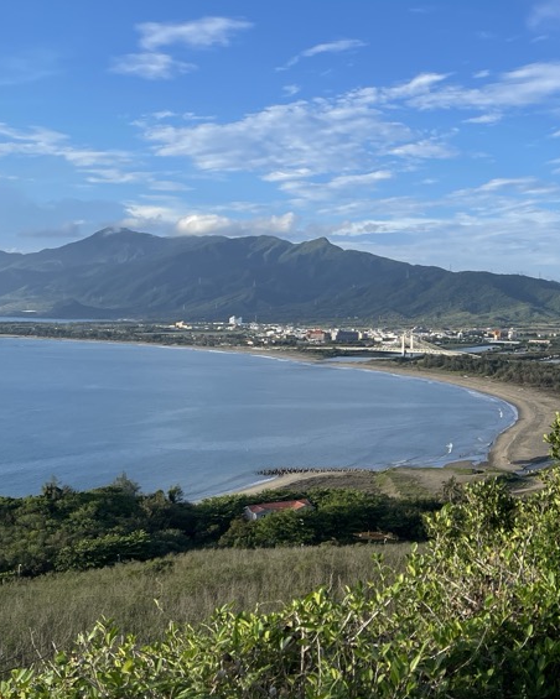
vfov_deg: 40.1
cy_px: 275
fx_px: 953
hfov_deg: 30.6
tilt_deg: +1.4
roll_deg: -0.7
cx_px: 549
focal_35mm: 46
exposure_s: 1/3559
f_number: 1.6
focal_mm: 5.1
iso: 50
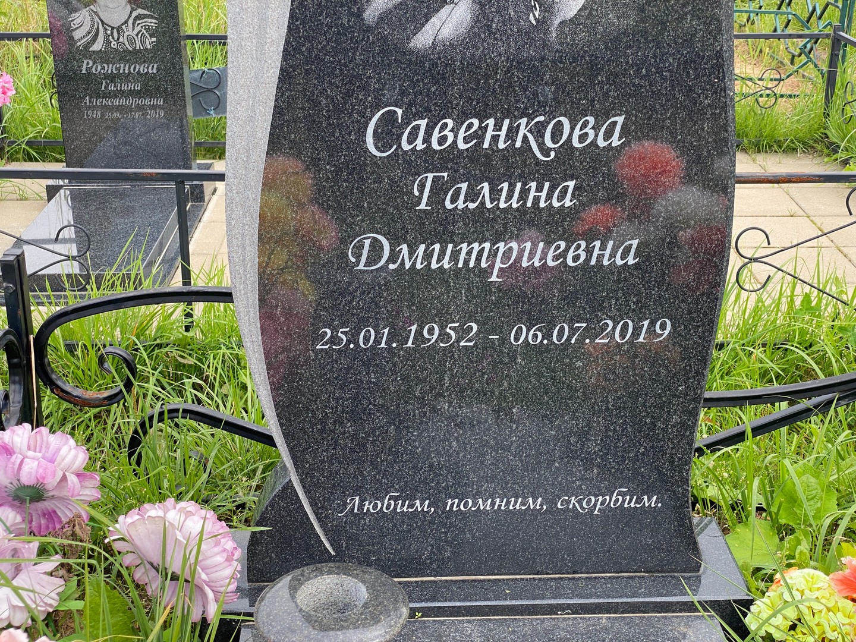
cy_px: 321
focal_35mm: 52
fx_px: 1286
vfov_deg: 28.0
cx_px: 428
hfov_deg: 36.8
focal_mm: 6
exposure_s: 1/335
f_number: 2
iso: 20
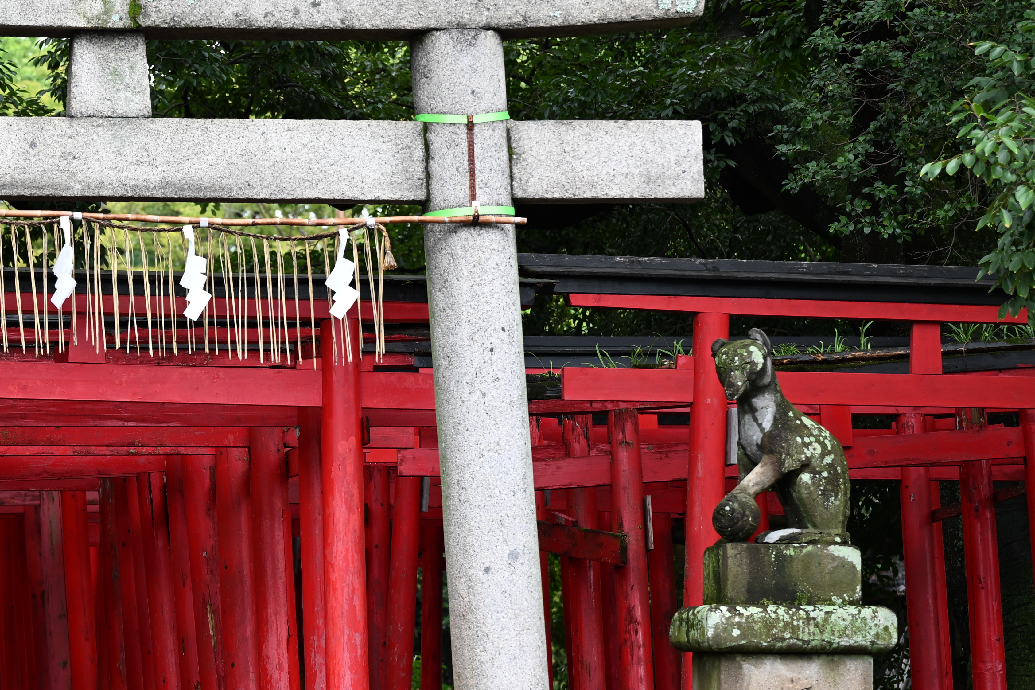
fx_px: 3507
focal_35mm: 122
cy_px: 449
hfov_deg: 16.6
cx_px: 187
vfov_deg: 11.2
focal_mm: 68
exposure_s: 1/320
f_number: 4
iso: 180
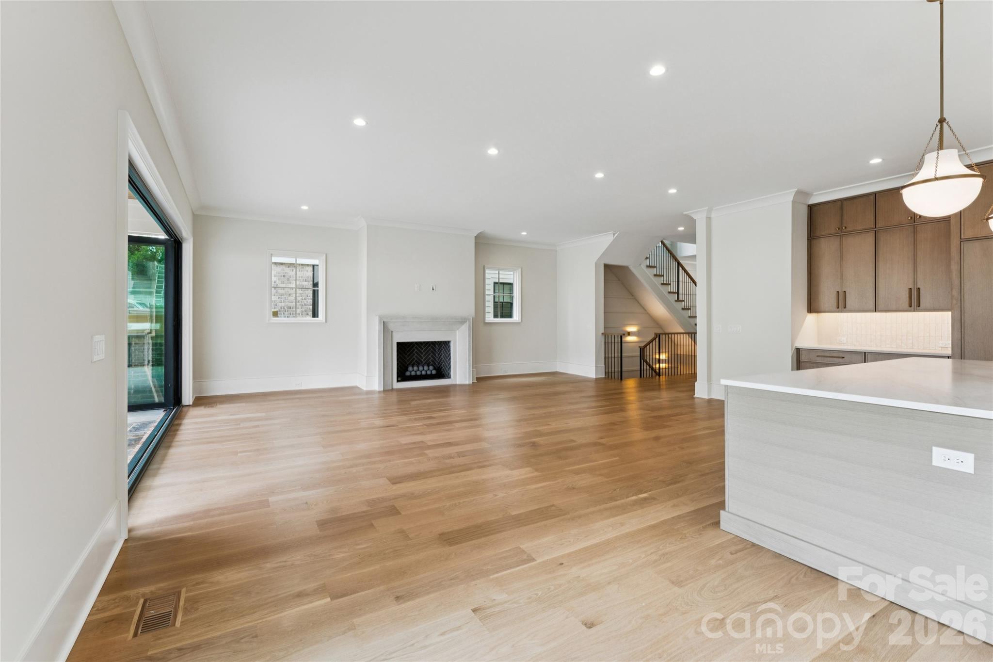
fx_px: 439
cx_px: 496
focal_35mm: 16
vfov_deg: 74.1
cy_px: 331
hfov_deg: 97.1
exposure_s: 1/15
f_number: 13
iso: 400
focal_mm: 15.9
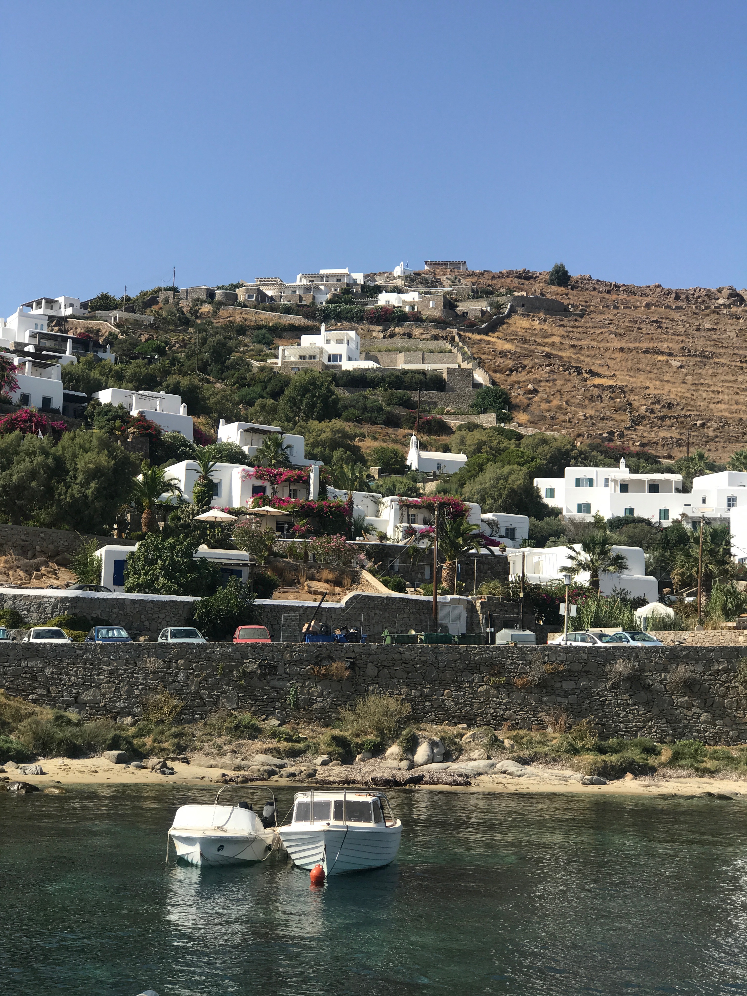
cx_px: 374
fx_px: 1640
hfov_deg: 25.7
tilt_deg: +8.3
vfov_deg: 33.8
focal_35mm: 57
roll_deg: -0.4
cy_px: 498
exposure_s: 1/725
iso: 20
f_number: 2.8
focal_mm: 6.6
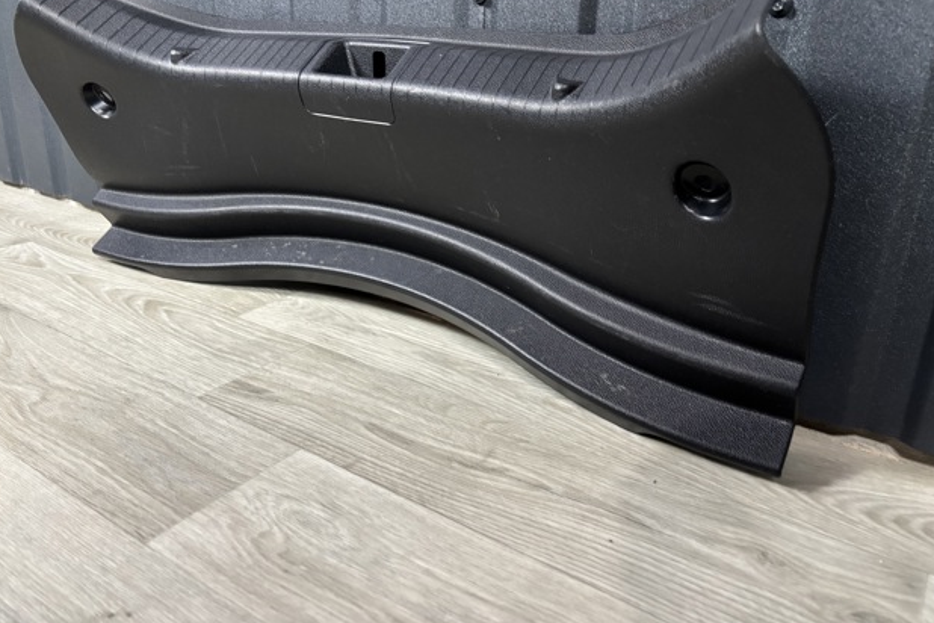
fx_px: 726
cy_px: 286
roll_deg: -1.2
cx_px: 455
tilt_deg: -20.7
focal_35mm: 28
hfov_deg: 65.5
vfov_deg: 46.4
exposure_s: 1/50
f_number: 1.6
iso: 320
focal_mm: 5.96
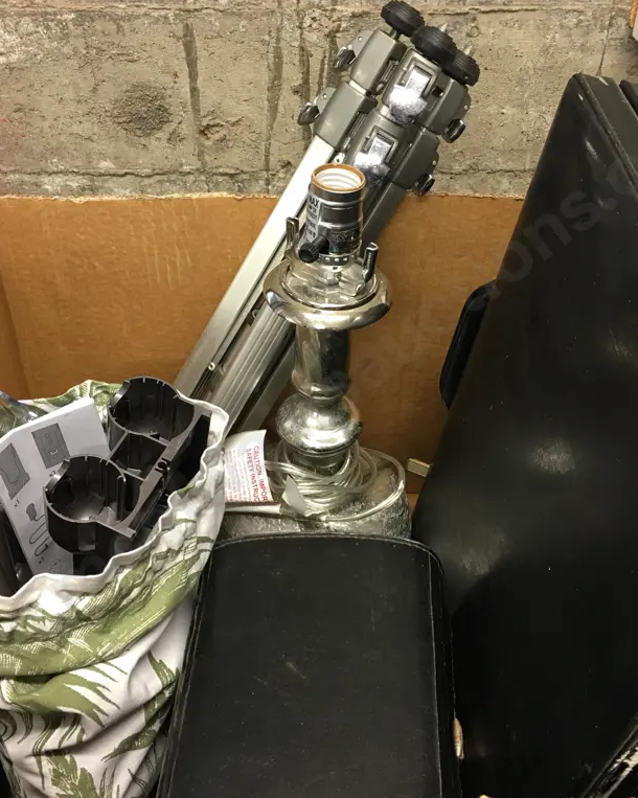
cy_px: 398
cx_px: 328
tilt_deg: -39.7
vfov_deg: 47.9
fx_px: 897
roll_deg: -0.6
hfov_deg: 39.1
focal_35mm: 38
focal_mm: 4.15
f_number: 2.2
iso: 64
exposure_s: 1/17
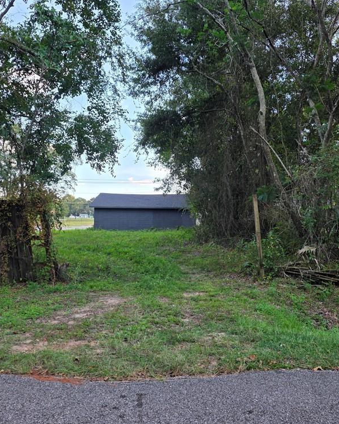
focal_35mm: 31
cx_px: 190
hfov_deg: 47.0
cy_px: 211
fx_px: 389
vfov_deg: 57.2
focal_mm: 6.25
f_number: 1.7
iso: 40
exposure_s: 1/359
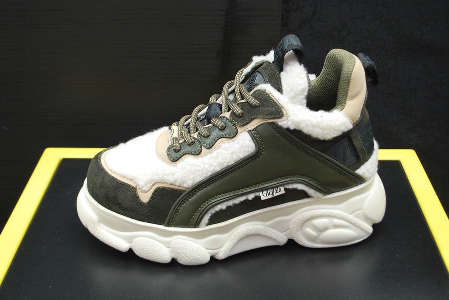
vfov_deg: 34.2
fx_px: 486
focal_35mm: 39
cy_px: 150
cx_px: 224
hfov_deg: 49.6
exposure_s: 1/30
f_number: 4.5
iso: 200
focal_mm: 26
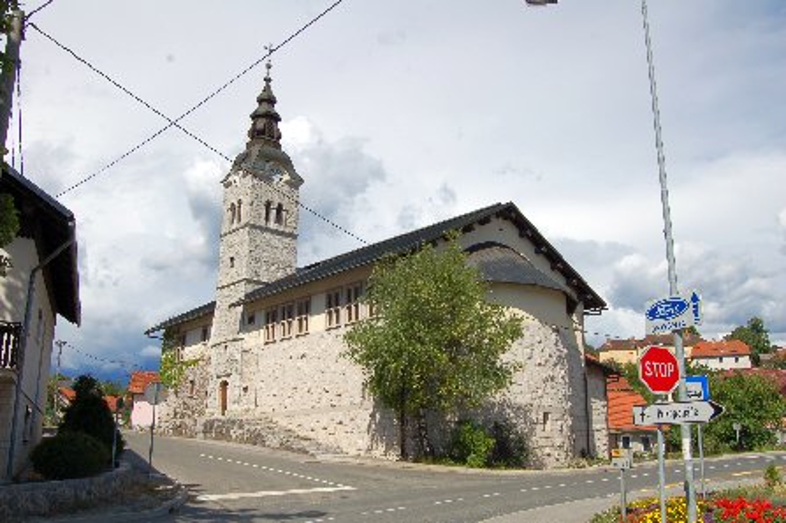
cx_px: 393
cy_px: 262
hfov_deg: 55.2
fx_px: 752
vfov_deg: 38.3
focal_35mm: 34
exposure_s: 1/400
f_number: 10
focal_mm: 23
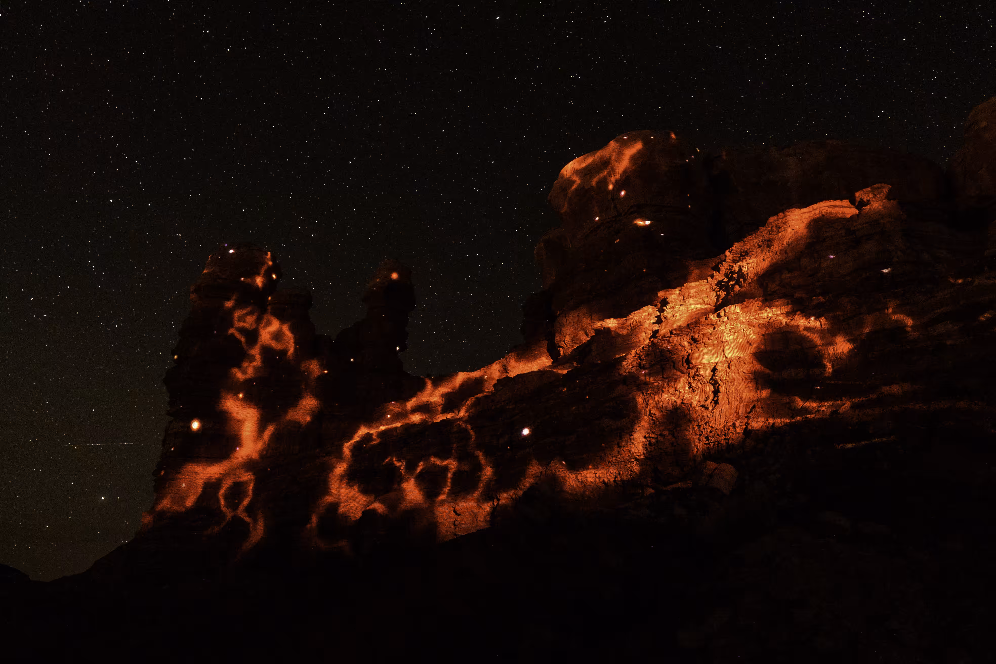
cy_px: 332
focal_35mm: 24
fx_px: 664
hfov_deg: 73.7
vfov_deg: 53.1
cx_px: 498
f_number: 5
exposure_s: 20
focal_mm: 16
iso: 3200
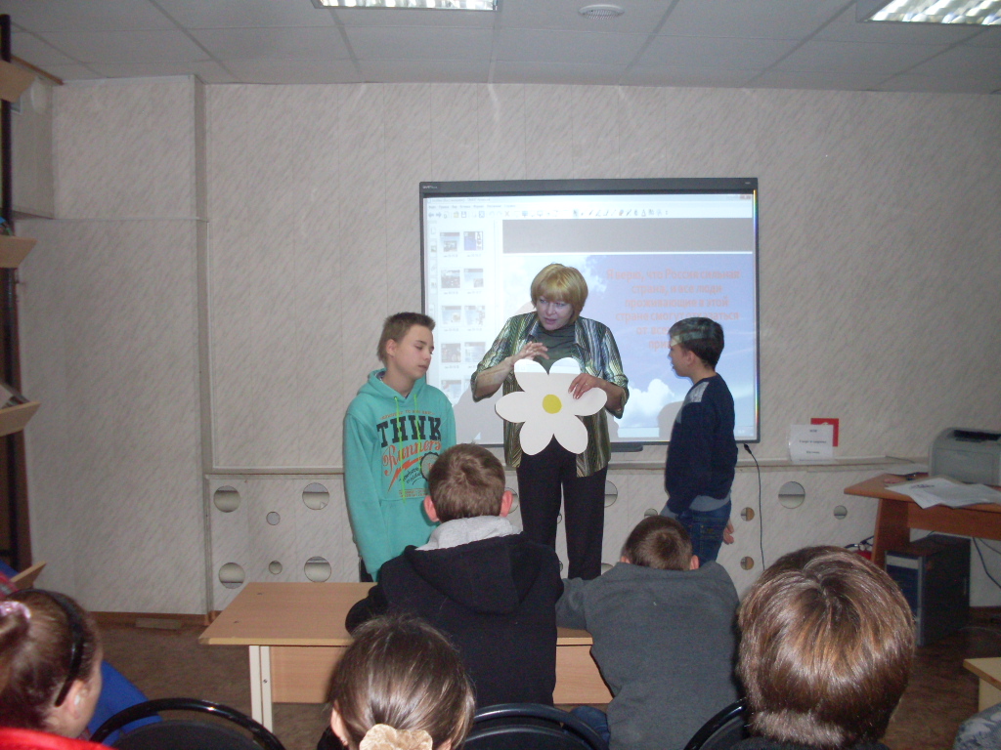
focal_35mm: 38
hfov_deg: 49.0
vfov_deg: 37.7
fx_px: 1099
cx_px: 500
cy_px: 375
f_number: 2.8
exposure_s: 1/45
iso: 160
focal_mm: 6.3
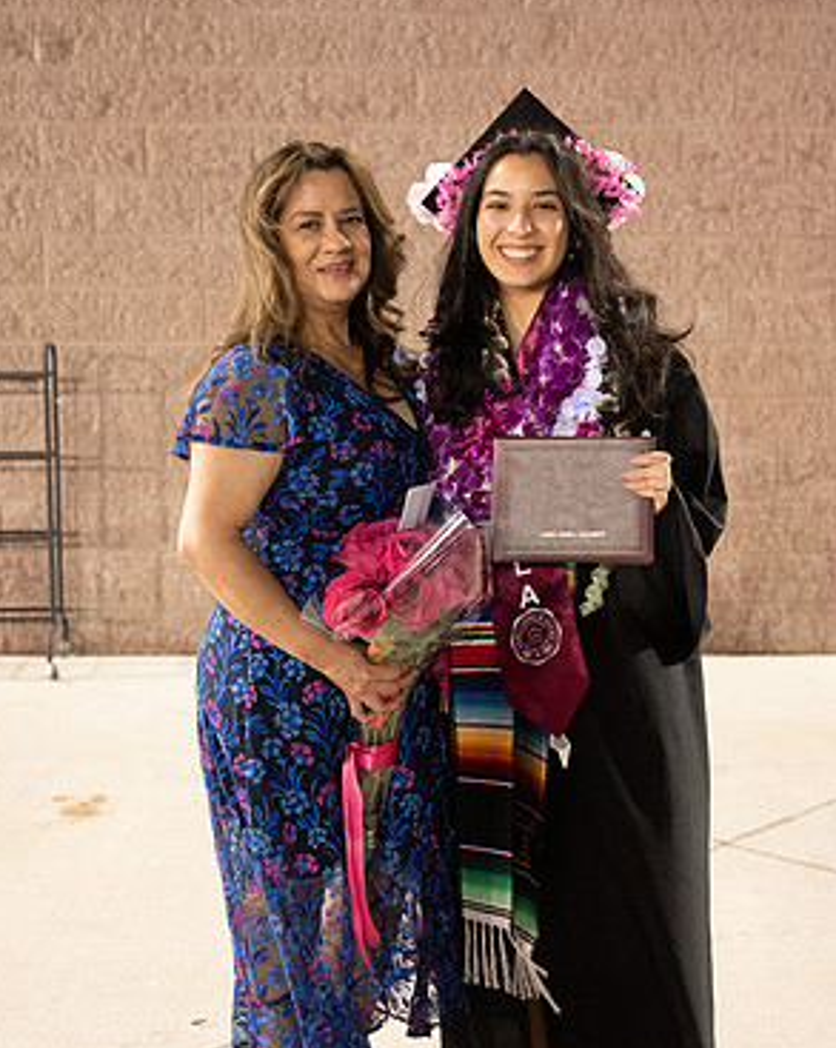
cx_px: 411
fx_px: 1641
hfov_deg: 28.6
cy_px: 623
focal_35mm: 53
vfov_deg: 35.3
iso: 8000
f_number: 4
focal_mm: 46
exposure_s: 1/60
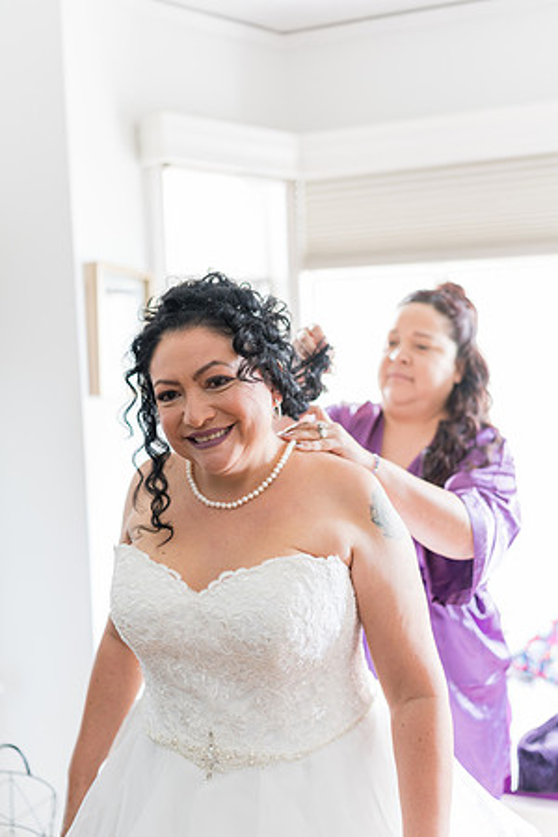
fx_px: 814
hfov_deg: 37.9
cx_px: 279
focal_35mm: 35
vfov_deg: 54.4
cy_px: 418
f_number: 1.4
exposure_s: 1/80
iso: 200
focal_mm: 35
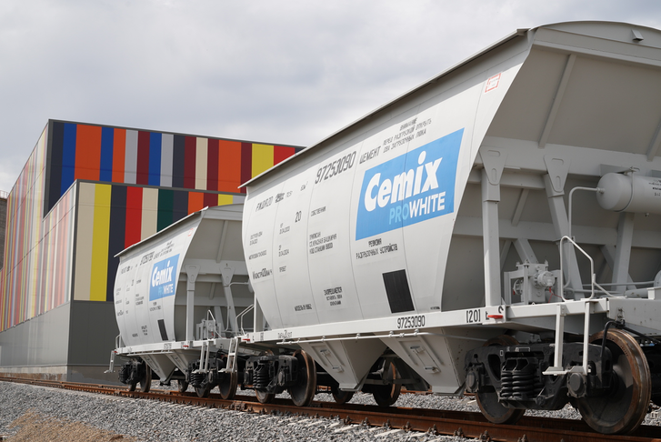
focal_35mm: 50
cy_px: 221
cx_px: 330
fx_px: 919
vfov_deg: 27.0
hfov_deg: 39.6
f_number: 9
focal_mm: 50
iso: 200
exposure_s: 1/400
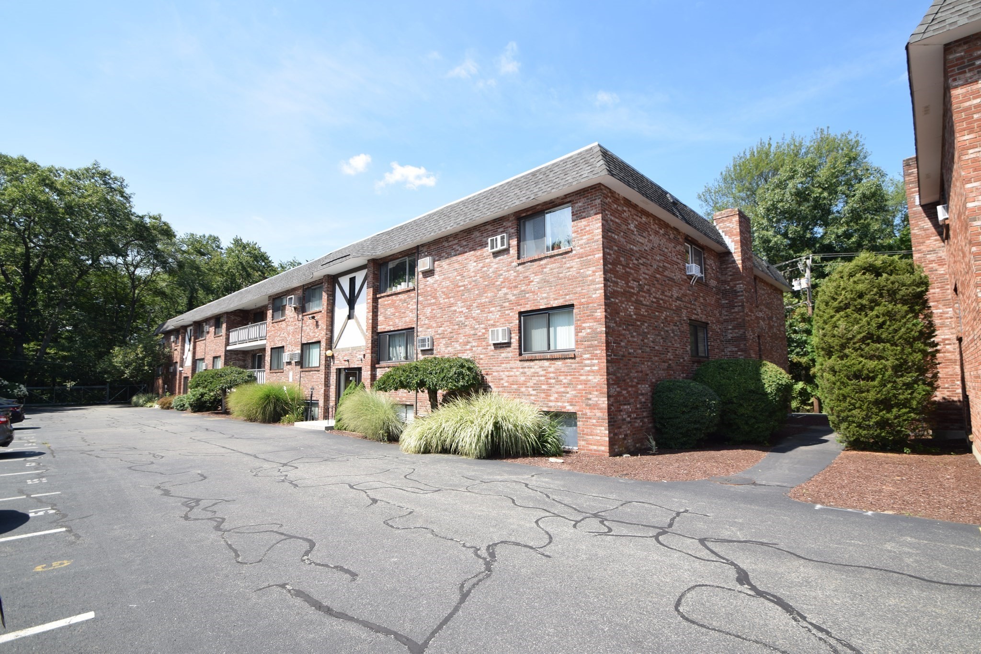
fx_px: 450
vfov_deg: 72.0
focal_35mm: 16
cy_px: 327
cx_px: 490
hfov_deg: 95.0
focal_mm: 11
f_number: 7.1
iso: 100
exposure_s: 1/200
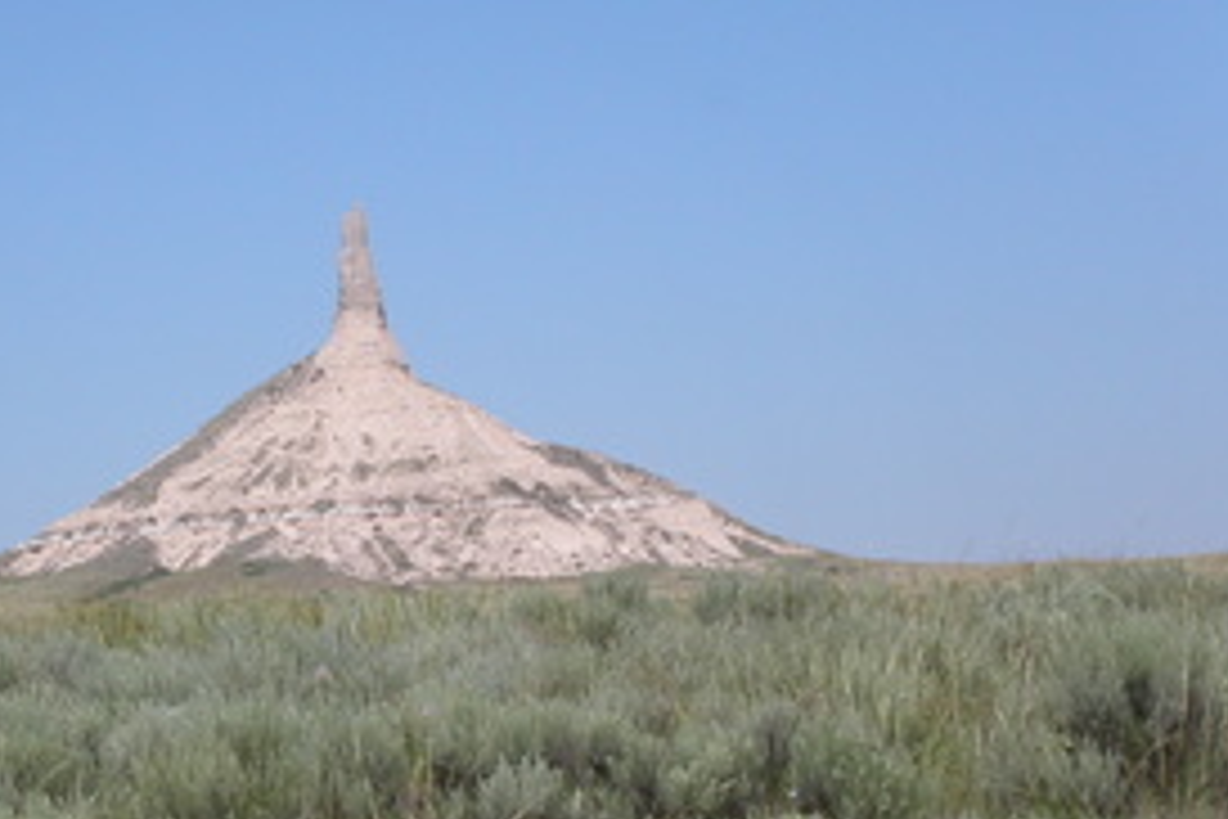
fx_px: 5935
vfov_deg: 7.9
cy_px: 562
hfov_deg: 11.8
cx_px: 351
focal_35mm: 174
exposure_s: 1/500
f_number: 8
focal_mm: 23.4
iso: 100
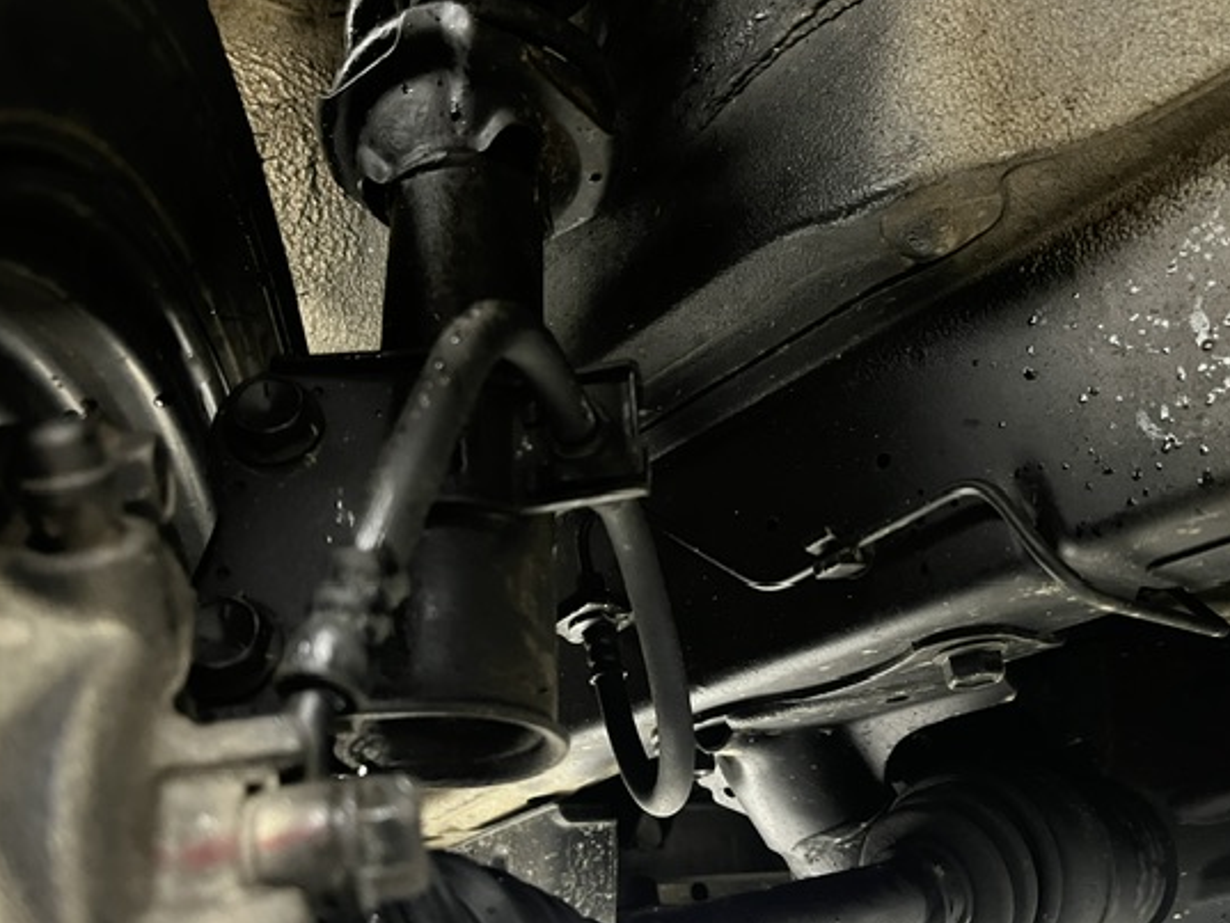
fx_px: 1102
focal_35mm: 31
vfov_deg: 45.4
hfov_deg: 58.3
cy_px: 492
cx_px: 602
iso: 640
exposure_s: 1/25
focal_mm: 5.1
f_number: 1.6
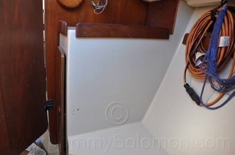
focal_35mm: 27
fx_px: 176
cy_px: 78
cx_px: 118
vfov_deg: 47.7
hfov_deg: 67.5
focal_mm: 18
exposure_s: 1/30
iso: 220
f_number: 5.6
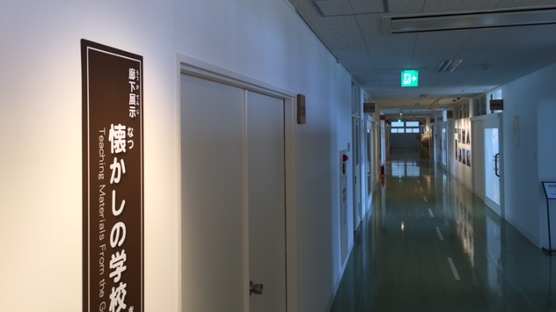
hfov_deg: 61.0
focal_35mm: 32
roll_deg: +0.1
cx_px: 277
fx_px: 472
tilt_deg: +0.3
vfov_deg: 36.5
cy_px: 125
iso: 32
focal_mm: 4.15
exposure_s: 1/60
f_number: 2.2
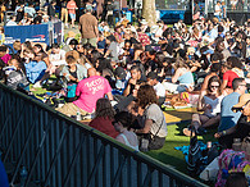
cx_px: 360
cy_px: 43
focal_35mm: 100
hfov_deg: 17.8
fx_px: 722
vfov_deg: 14.7
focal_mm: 35
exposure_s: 1/2500
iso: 320
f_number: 3.2
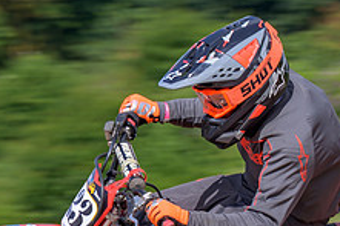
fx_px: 5662
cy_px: 208
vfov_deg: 2.3
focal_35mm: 600
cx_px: 152
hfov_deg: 3.4
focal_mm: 115
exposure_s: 1/200
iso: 80
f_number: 8
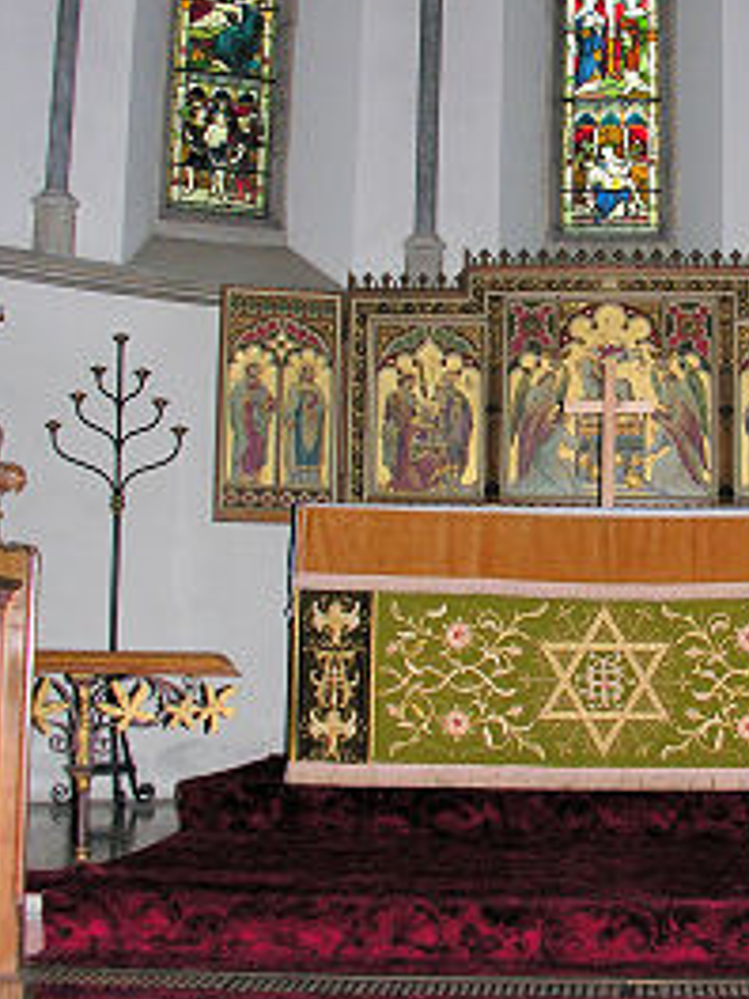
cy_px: 397
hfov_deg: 23.7
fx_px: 1760
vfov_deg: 31.6
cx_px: 577
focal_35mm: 61
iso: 167
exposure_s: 1/60.1
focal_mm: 8.9
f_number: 2.8
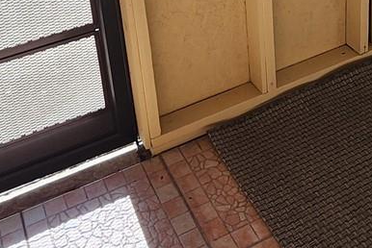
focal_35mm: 56
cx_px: 216
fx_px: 579
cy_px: -143
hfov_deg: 35.5
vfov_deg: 20.2
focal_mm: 2.2
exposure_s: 1/192
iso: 50
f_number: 2.2
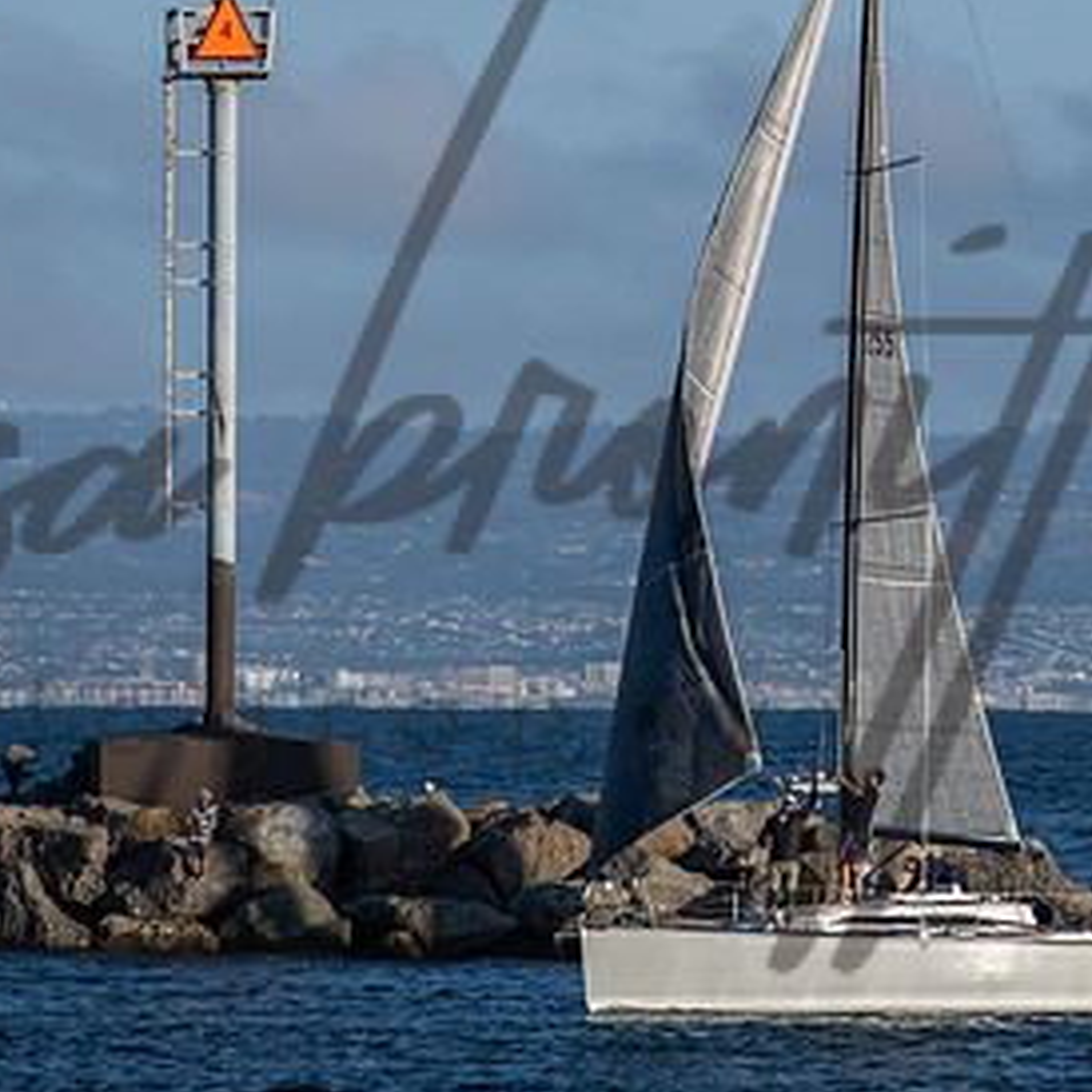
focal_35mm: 483
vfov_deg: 3.6
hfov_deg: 3.6
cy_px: 139
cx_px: 992
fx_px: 17238
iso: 320
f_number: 6.3
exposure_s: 1/1600
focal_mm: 200
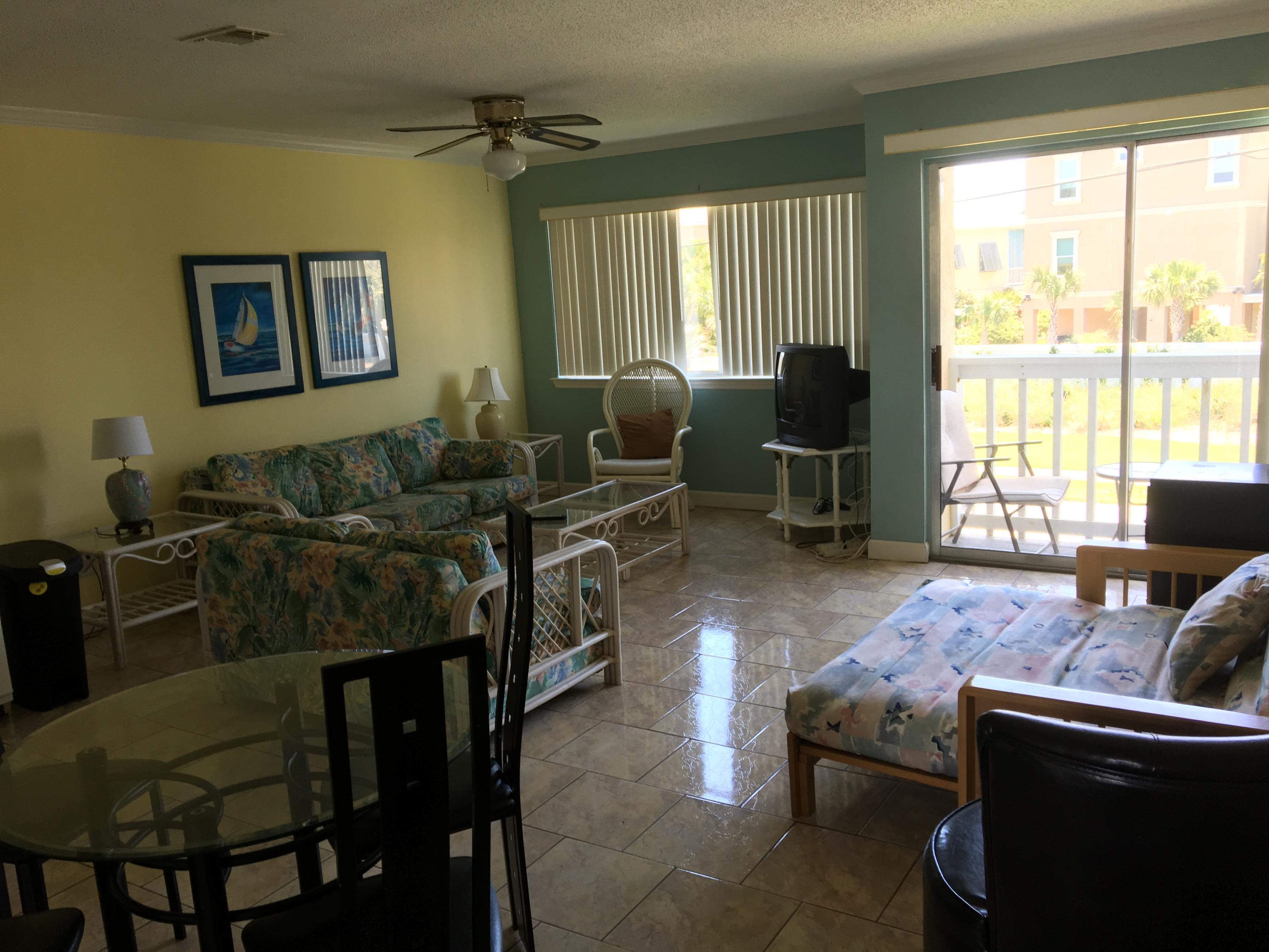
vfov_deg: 48.2
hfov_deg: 61.7
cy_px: 476
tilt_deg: -11.3
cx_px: 634
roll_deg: +3.1
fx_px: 1063
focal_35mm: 29
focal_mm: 4.15
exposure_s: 1/60
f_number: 2.2
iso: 32
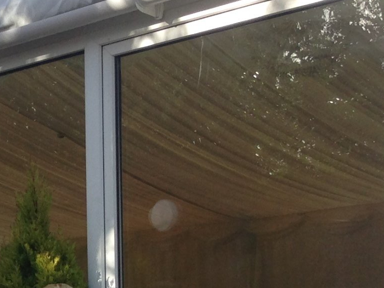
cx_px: -261
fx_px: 1432
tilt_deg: -2.3
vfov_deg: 11.1
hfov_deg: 13.9
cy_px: 420
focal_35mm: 129
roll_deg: +1.1
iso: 50
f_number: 2.4
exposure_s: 1/420
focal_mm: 4.12
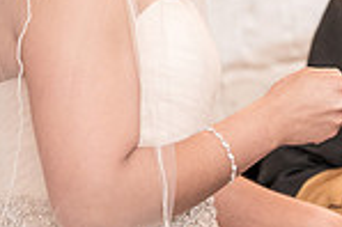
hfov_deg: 2.7
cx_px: 404
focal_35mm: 778
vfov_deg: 1.8
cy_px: 26
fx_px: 7383
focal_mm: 200
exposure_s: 1/200
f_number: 2.8
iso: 2000
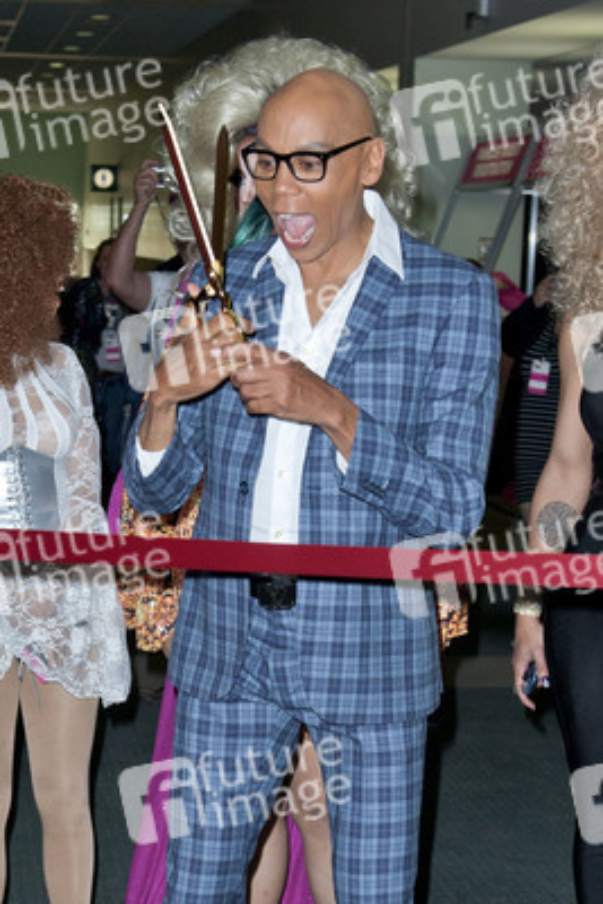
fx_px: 1004
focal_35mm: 40
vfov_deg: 48.4
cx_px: 302
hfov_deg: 33.4
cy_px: 452
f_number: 4
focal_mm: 40
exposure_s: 1/320
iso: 400
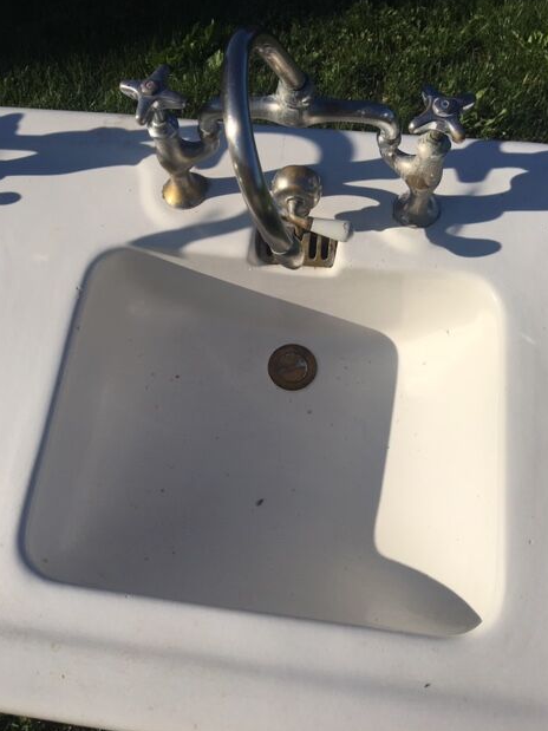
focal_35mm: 30
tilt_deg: -42.1
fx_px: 633
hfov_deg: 46.8
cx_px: 276
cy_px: 355
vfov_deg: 60.0
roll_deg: +2.4
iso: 25
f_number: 2.2
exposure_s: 1/3846
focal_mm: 4.15
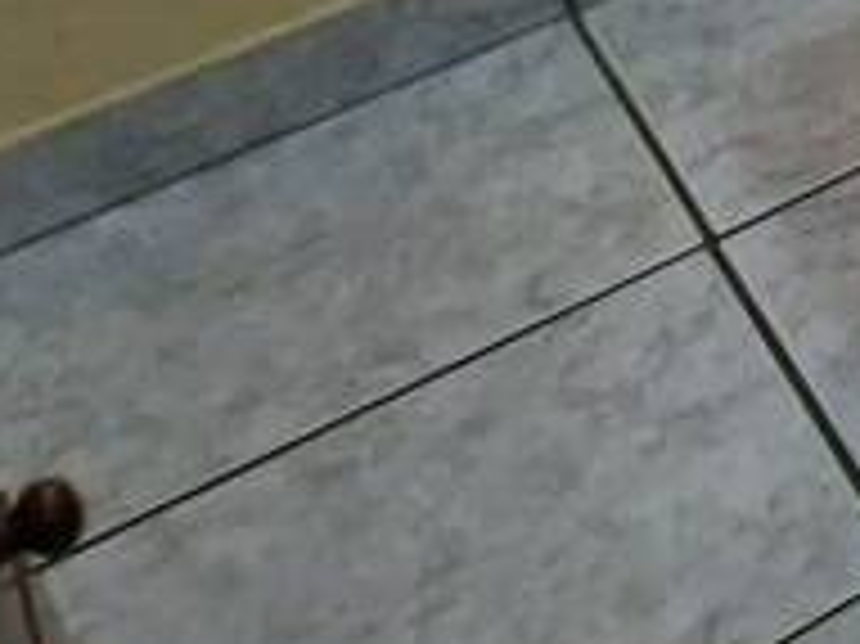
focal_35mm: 98
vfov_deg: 12.4
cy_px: -824
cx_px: 2503
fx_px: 2433
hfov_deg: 11.8
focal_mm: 1.74
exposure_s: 1/30
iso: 640
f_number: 2.2
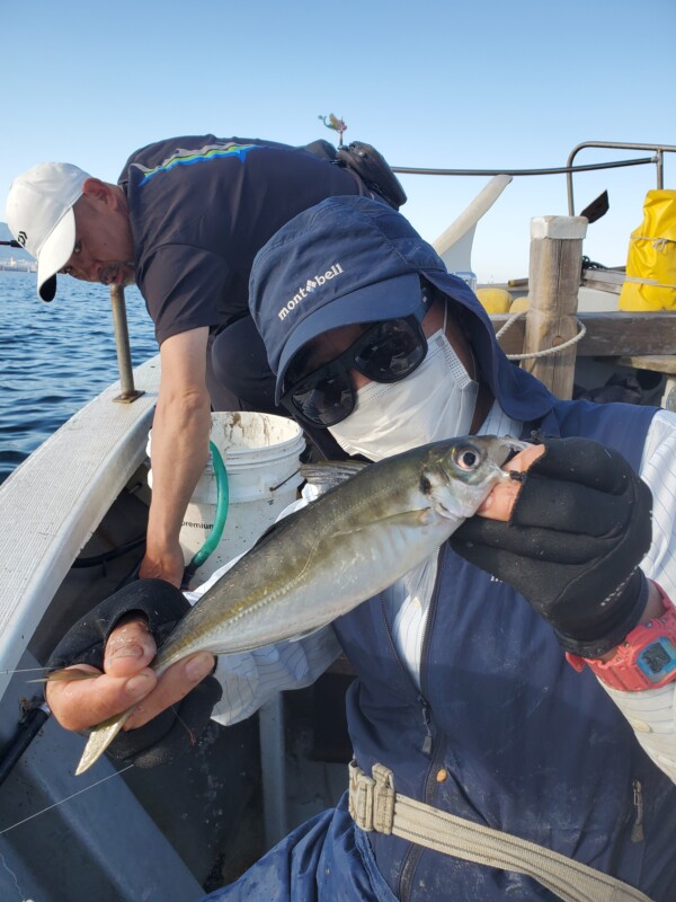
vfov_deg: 67.3
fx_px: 677
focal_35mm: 26
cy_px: 451
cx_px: 338
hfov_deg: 53.1
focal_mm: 4.3
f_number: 2.4
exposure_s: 1/566
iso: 50
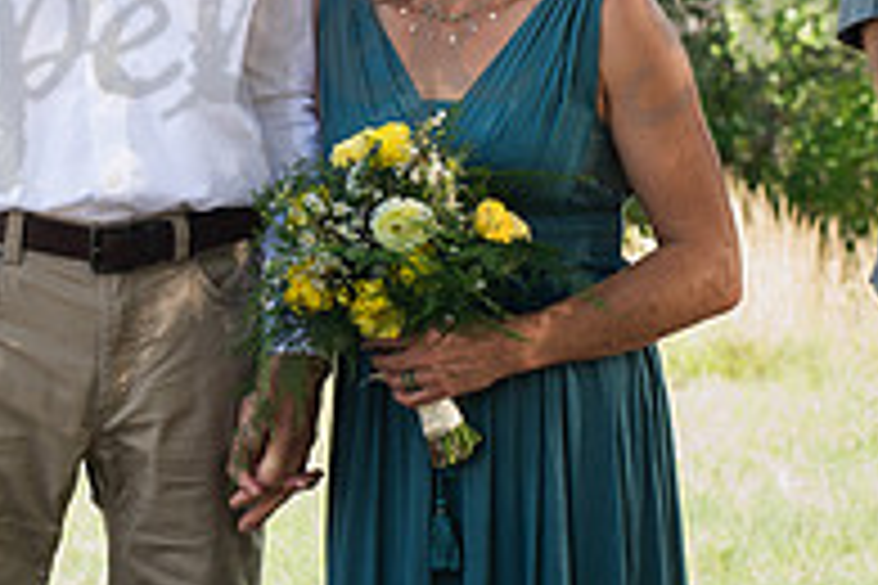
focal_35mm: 149
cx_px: 108
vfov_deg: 9.2
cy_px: 0
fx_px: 3634
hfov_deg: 13.7
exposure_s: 1/200
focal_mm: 50
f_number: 5.6
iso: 250
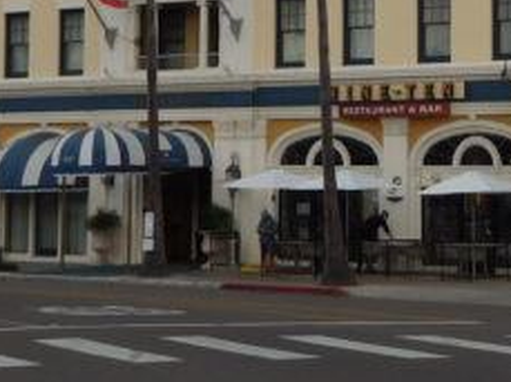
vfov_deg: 10.4
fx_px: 2063
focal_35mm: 140
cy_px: -58
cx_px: 384
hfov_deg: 14.1
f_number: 4.1
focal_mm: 8.9
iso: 125
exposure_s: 1/160
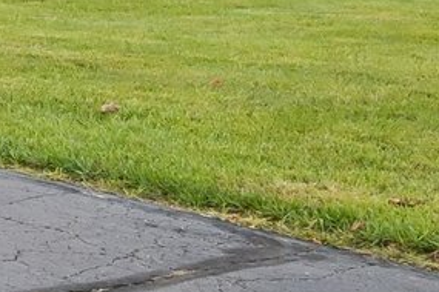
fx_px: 1402
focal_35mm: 115
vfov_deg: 11.4
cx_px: -818
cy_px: -161
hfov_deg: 11.6
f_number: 8
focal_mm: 16
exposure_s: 1/50
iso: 100
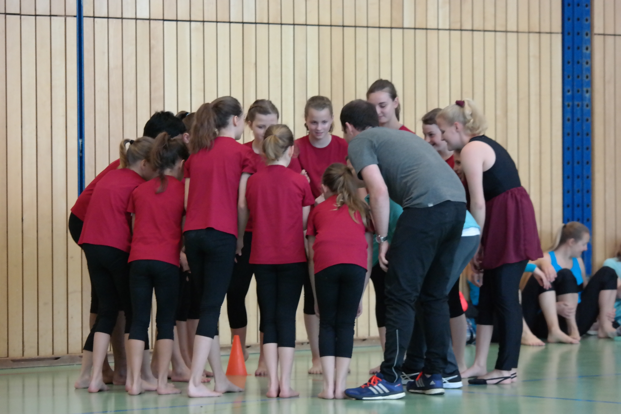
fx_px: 3001
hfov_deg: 11.8
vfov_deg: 7.9
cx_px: 310
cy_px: 207
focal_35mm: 174
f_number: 5
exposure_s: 1/100
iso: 3200
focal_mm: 113
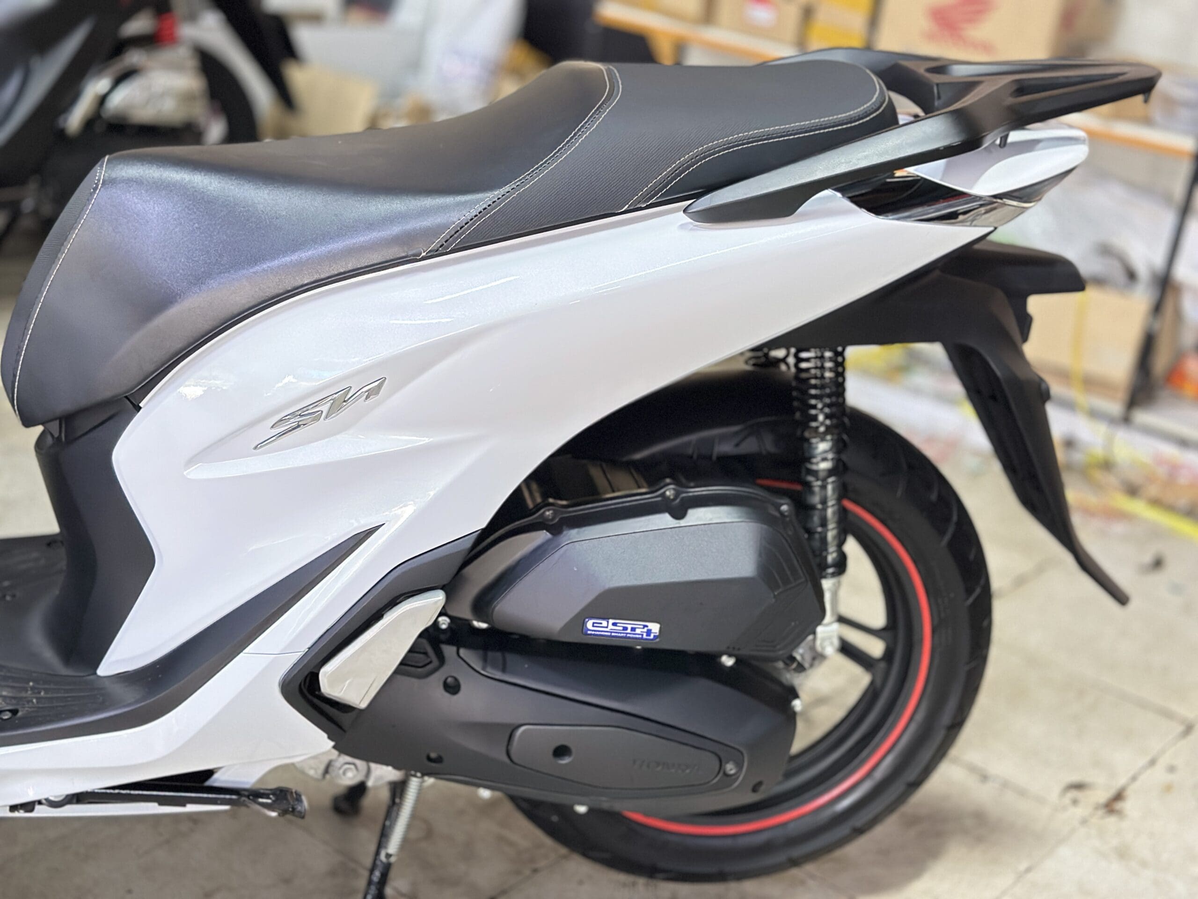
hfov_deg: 39.7
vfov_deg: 30.3
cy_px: 450
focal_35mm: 48
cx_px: 599
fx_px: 1661
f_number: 1.78
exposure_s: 1/33
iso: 640
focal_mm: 6.86
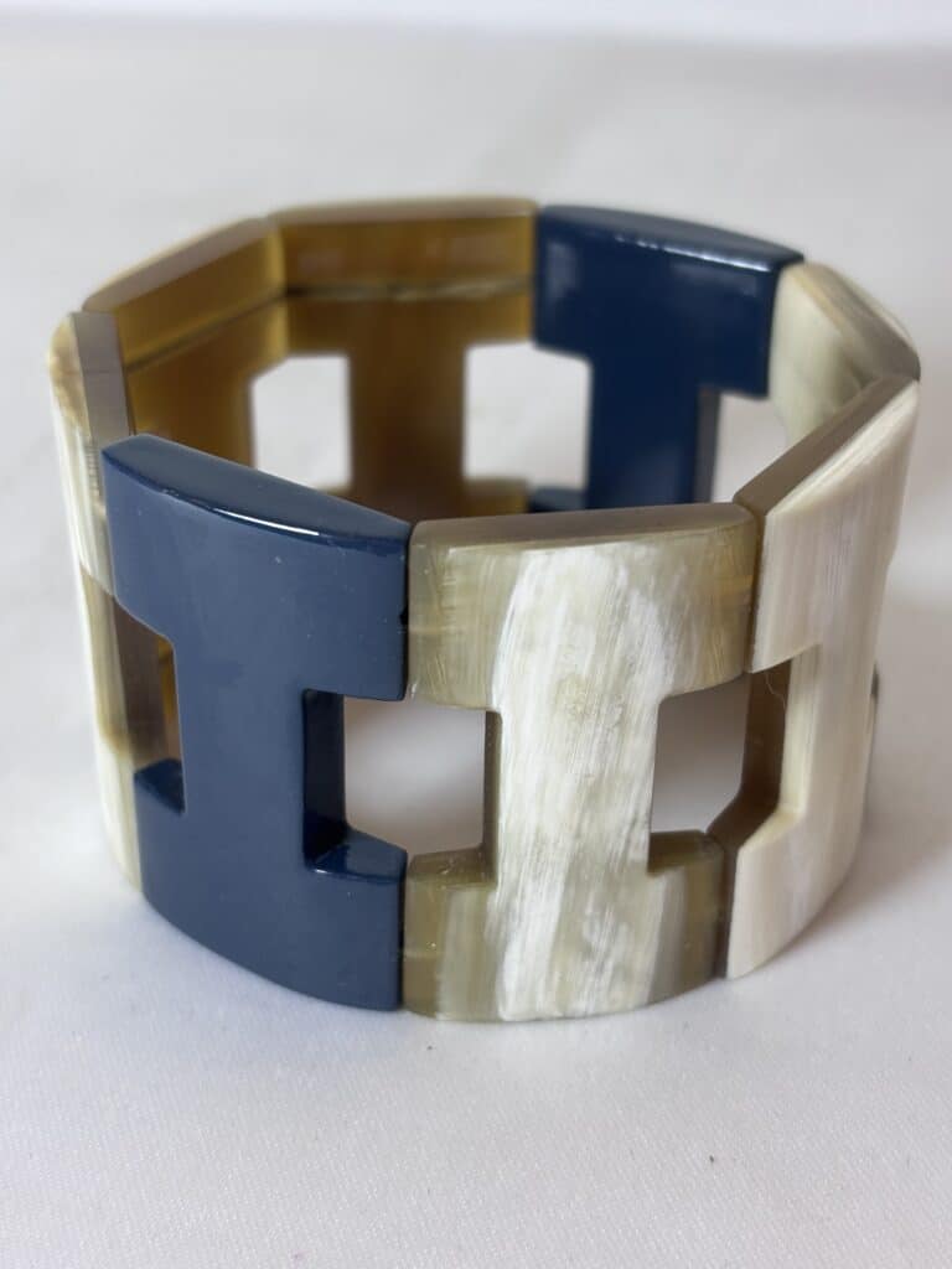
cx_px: 476
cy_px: 634
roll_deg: -1.0
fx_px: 1907
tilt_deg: -33.4
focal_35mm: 52
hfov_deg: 28.0
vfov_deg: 36.8
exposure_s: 1/100
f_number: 1.6
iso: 40
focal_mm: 5.96
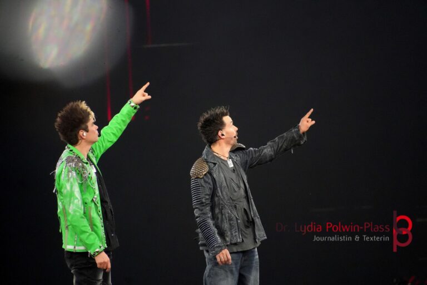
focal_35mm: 450
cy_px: 142
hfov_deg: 4.6
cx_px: 214
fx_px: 5337
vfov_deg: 3.1
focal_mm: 300
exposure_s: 1/250
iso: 6400
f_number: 6.3
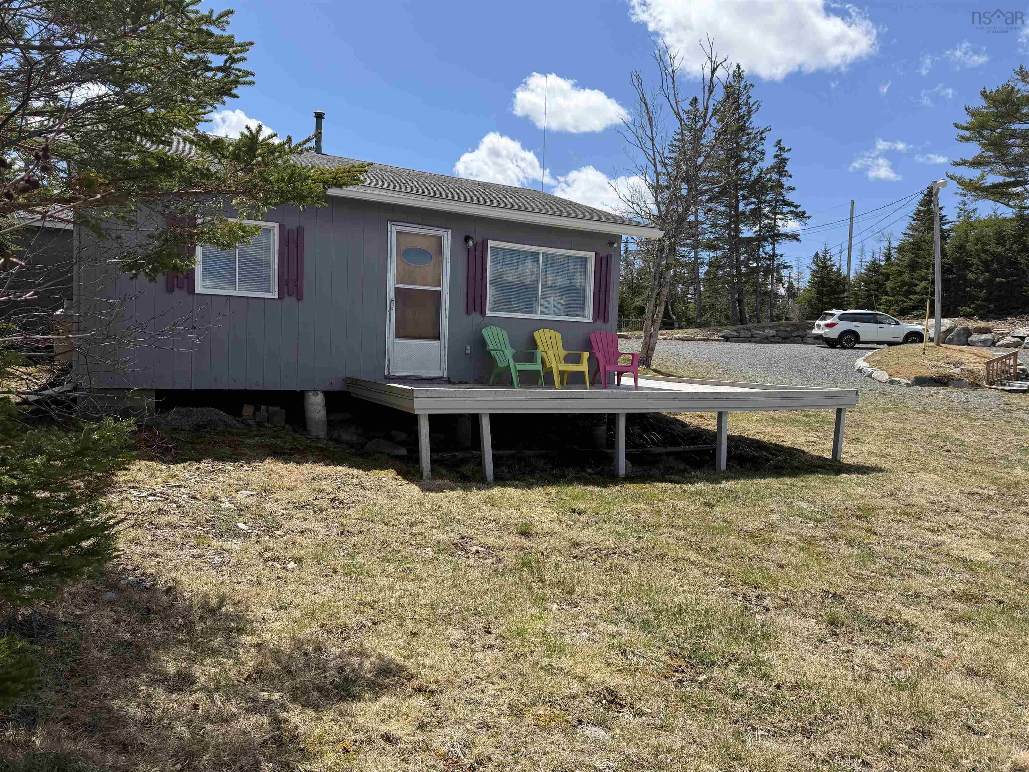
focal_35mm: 24
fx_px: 713
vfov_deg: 56.8
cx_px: 514
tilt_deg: -3.4
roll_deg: -1.8
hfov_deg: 71.6
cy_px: 386
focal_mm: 6.76
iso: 100
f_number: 1.78
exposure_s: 1/4975
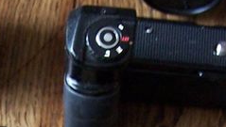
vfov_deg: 6.8
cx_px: 102
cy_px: 258
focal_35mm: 173
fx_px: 1038
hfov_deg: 12.4
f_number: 2.8
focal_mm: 6.3
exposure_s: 1/8
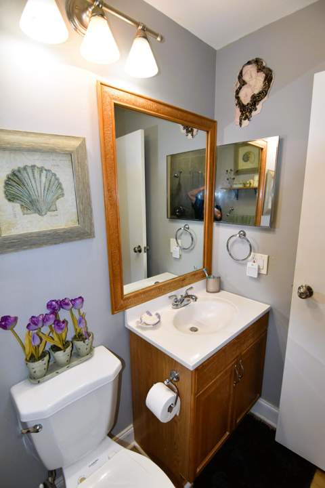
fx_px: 234
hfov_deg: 69.7
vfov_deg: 92.4
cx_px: 162
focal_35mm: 17
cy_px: 244
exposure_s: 1/200
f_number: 5
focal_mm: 11.5
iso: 640
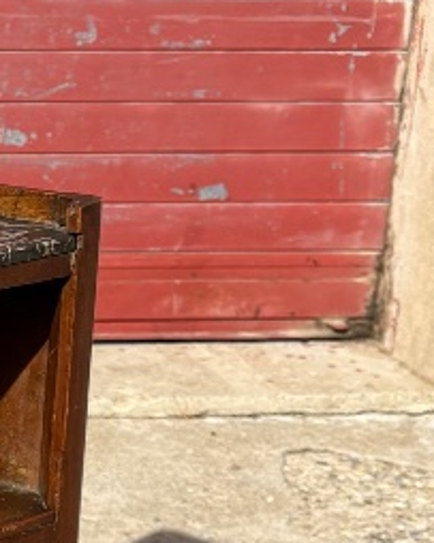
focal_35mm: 120
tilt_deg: -17.8
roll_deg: -0.8
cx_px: -323
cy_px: 596
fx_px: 1928
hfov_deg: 11.9
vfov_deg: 15.6
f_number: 1.6
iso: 50
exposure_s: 1/3125
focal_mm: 5.96
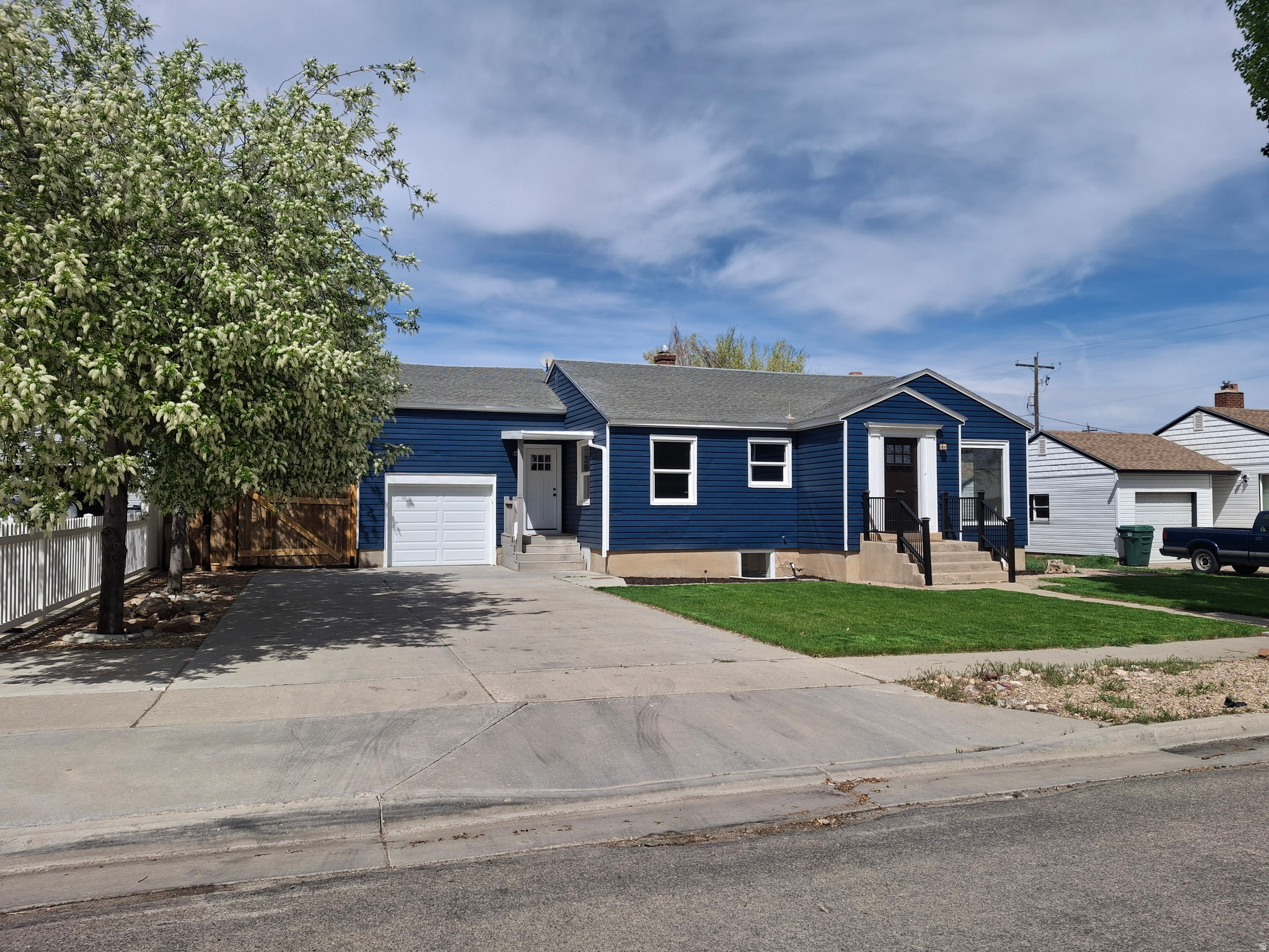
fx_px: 916
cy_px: 476
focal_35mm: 25
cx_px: 634
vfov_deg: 54.9
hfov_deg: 69.4
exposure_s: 1/1795
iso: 25
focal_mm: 4.69
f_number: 1.8
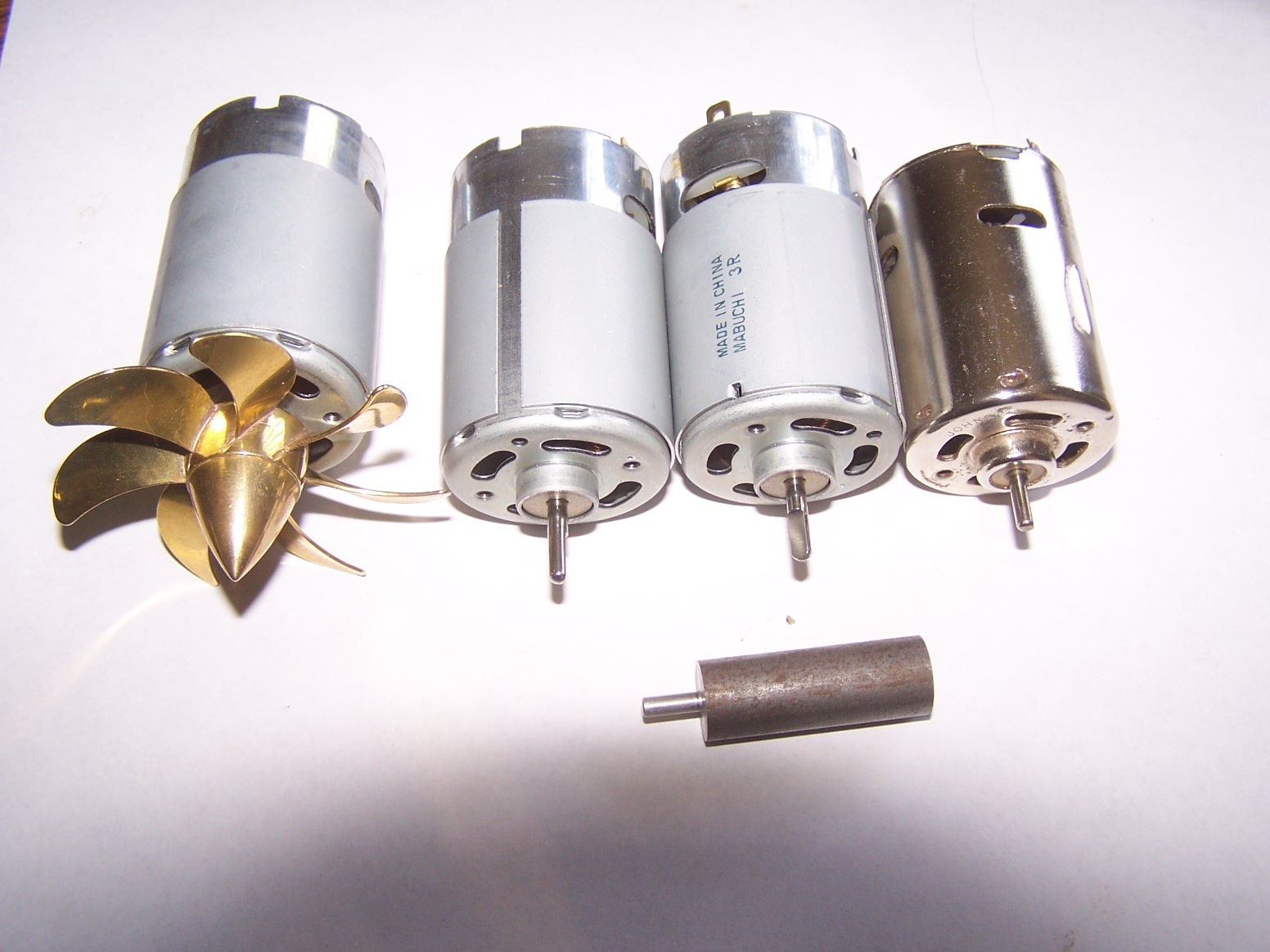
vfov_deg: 37.7
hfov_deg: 49.0
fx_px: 1394
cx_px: 635
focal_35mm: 38
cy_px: 476
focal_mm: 6.3
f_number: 2.8
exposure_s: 1/60
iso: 80
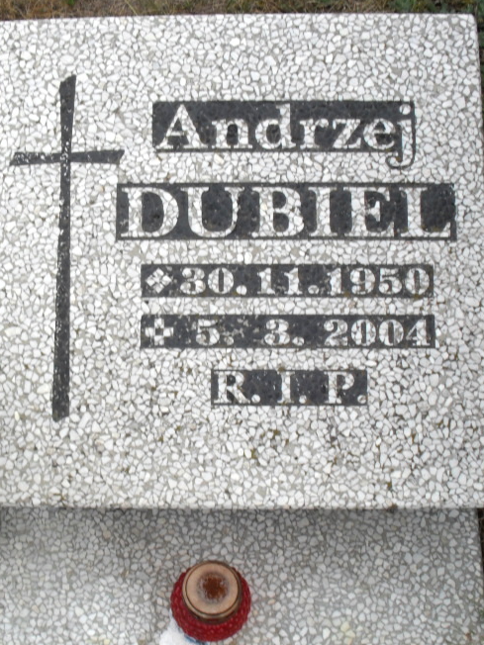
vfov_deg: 34.9
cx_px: 180
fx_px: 1025
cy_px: 376
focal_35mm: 55
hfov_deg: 26.5
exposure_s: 1/125
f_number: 8.4
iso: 100
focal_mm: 6.3
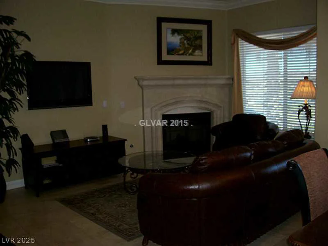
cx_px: 164
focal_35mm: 34
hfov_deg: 54.0
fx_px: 322
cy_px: 123
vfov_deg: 41.8
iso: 80
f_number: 2.7
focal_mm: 5.6
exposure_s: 1/64
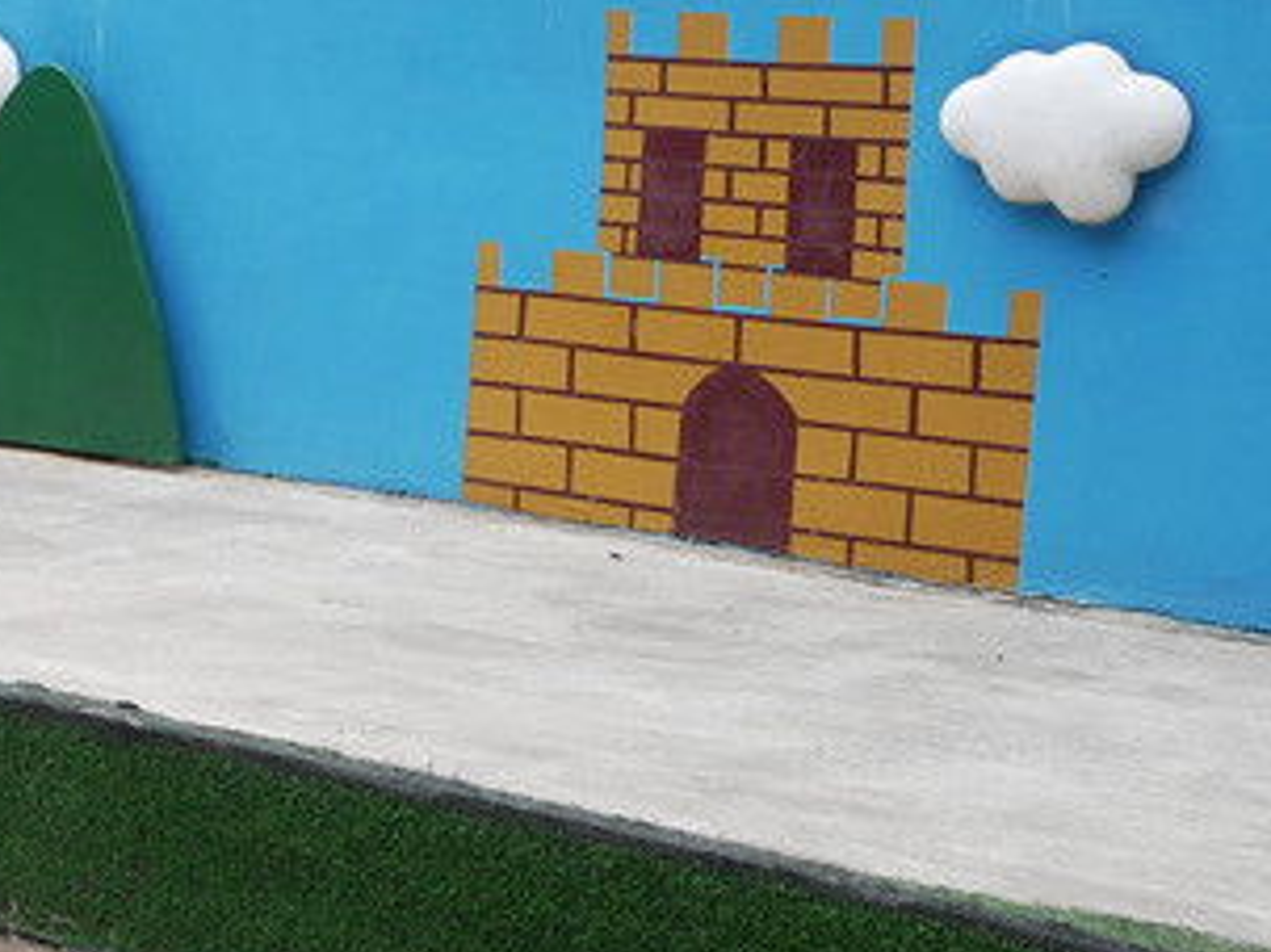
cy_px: 528
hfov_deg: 18.5
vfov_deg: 14.9
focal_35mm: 99
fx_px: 3634
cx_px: -386
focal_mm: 15
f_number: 3.5
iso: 200
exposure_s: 1/500
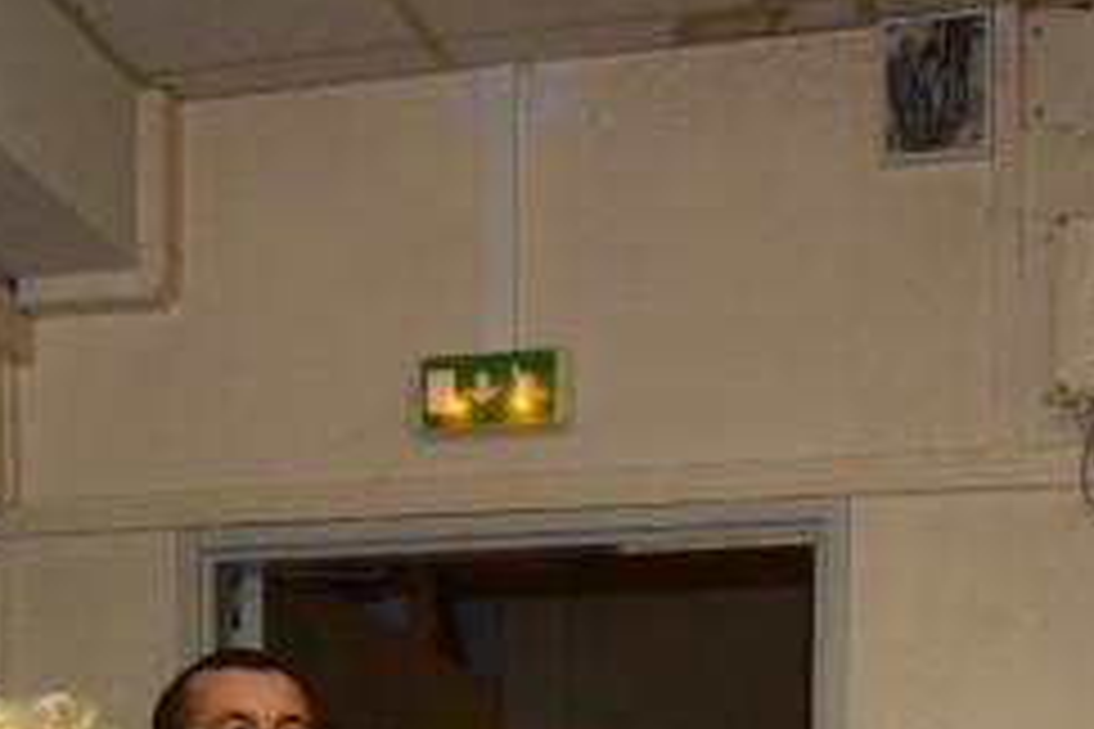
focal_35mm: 92
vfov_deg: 14.1
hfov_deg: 21.5
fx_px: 2796
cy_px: 1006
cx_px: 32
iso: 6400
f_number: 8
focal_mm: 32
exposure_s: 1/60
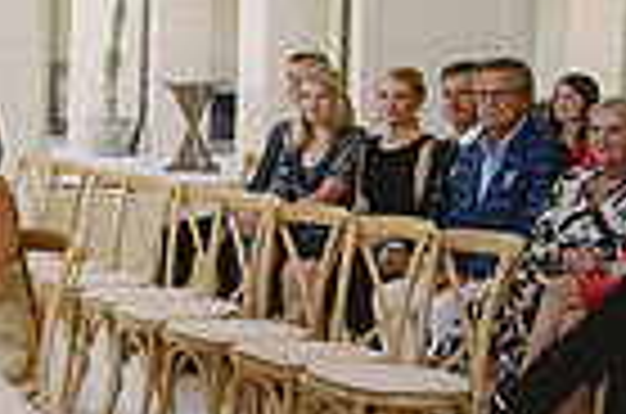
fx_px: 2065
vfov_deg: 11.5
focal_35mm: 119
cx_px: -468
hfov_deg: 15.1
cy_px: 252
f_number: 2.8
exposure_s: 1/640
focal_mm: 28.5
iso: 1000
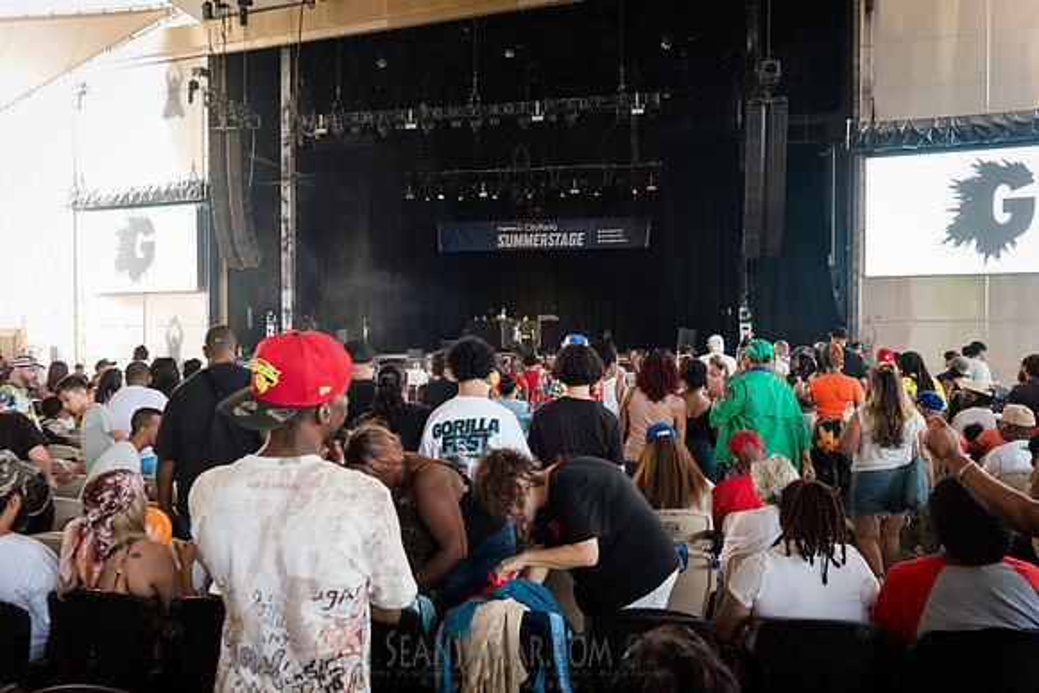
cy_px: 346
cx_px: 520
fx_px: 798
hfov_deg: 66.2
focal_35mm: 28
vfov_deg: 47.0
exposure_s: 1/250
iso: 5000
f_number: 4.5
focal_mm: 27
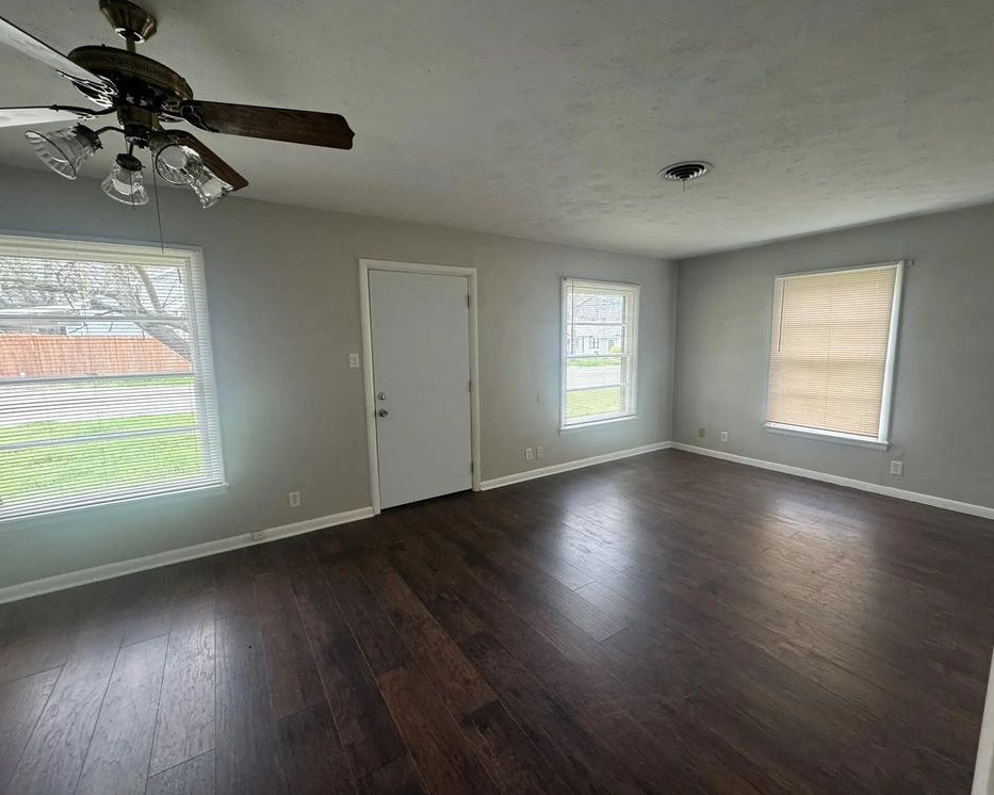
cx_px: 502
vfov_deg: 84.0
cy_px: 396
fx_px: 441
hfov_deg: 96.8
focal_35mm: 15
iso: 200
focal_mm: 2.22
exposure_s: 1/60
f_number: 2.2
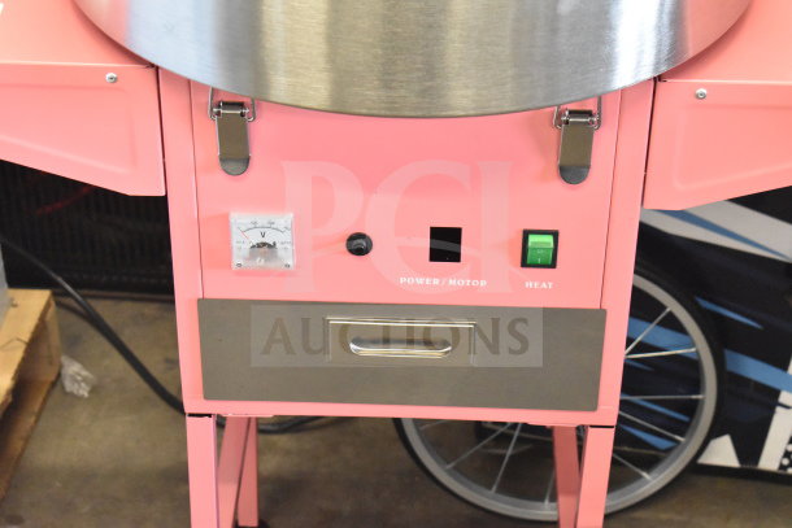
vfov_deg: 16.6
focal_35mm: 82
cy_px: 264
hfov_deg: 24.6
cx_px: 396
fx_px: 1815
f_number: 5.6
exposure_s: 1/100
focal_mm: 55
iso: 8000
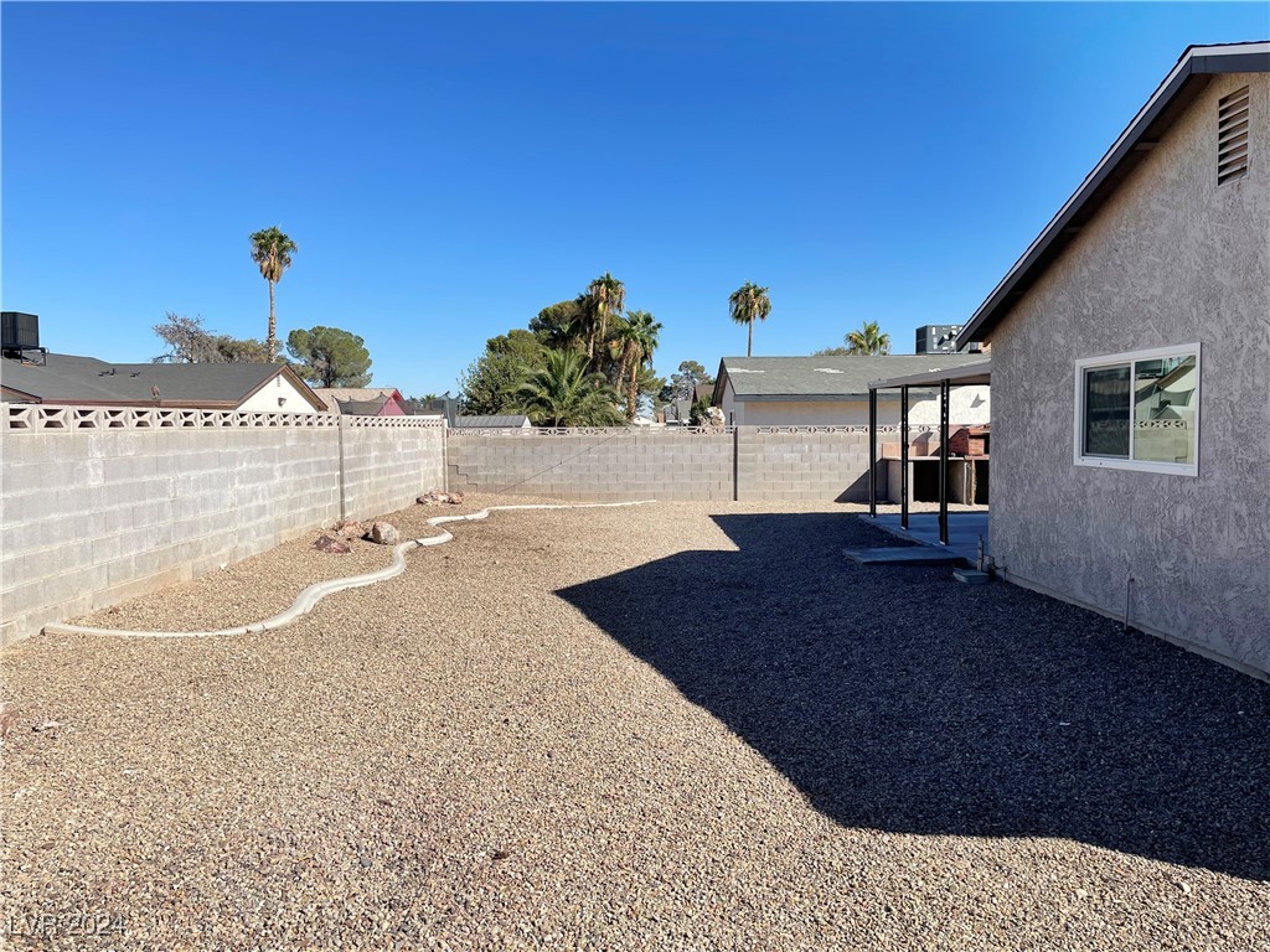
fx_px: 954
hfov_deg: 67.3
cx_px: 635
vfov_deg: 53.1
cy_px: 476
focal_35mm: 26
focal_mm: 4.2
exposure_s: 1/4651
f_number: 1.6
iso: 32
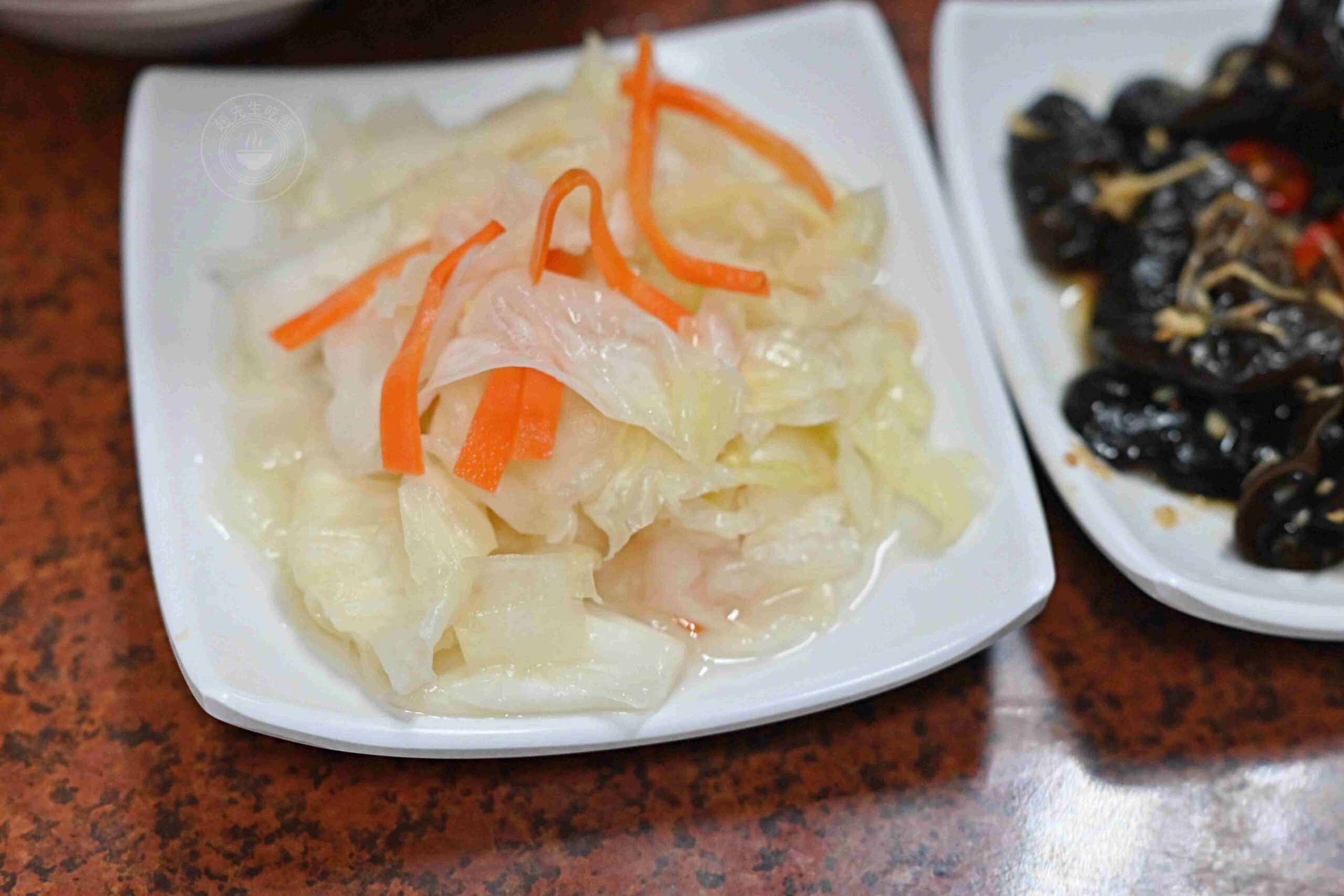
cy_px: 448
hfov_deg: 27.0
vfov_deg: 18.2
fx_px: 2800
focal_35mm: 75
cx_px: 672
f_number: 2.8
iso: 1000
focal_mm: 50
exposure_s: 1/200
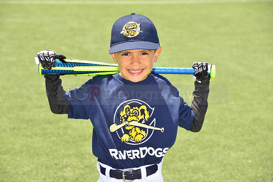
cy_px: 91
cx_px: 136
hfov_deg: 14.2
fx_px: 1100
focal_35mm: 145
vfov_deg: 9.5
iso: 250
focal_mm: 145
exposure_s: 1/250
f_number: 11
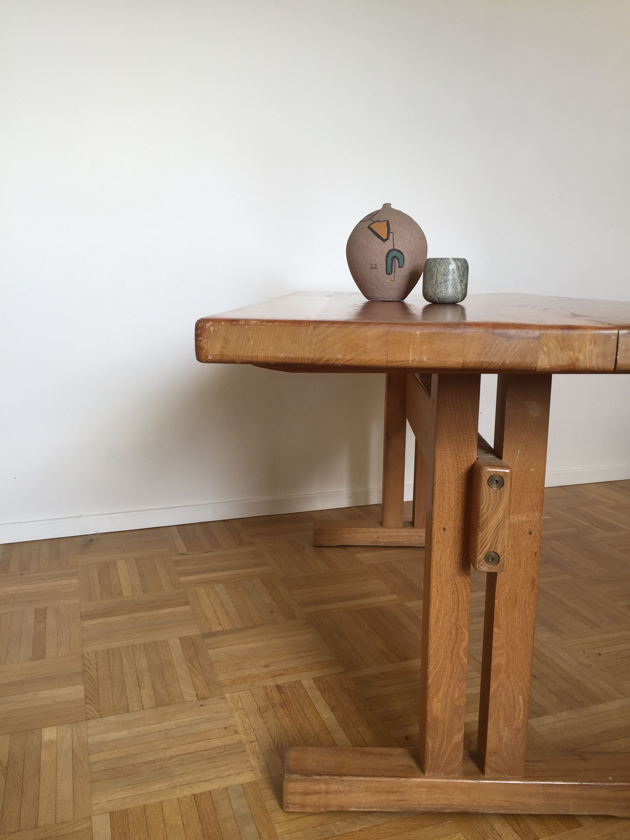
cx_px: 315
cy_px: 420
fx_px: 704
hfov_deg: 48.2
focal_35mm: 29
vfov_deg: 61.7
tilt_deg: -10.0
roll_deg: -0.2
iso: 32
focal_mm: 4.15
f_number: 2.2
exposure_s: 1/50
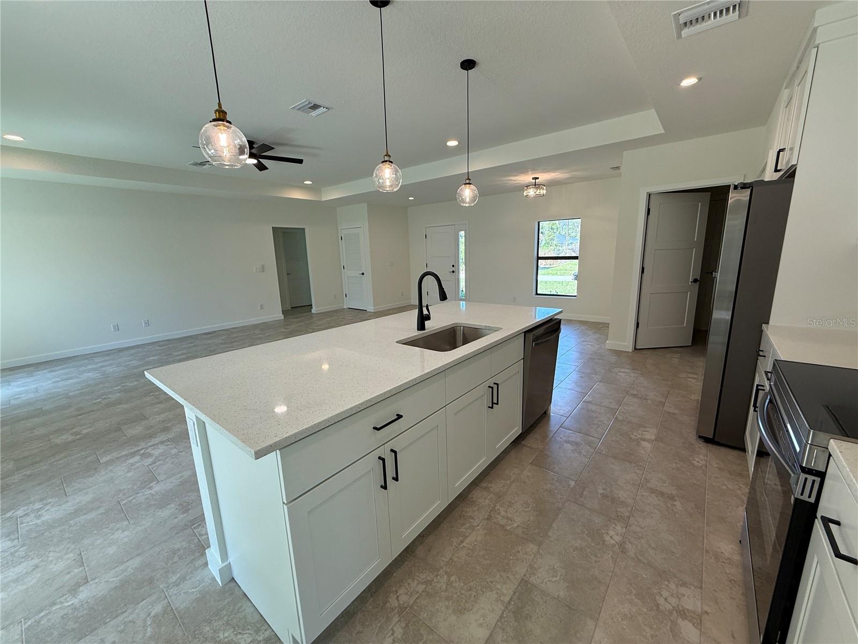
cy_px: 322
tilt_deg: -11.6
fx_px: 347
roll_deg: +1.4
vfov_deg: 85.7
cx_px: 429
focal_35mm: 14
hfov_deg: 102.1
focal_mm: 2.22
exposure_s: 1/120
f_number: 2.2
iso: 80
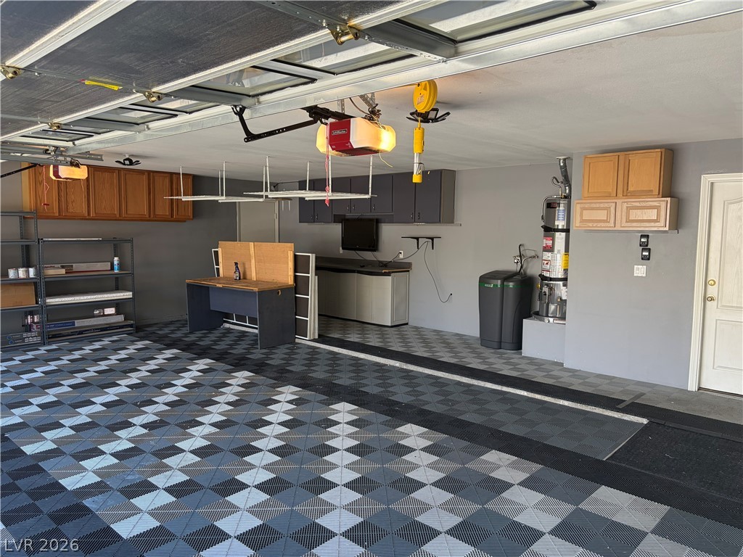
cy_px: 278
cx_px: 372
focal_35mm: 26
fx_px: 558
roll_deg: -0.6
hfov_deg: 67.3
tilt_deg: -4.5
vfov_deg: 53.1
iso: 64
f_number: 1.6
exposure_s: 1/198
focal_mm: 5.96
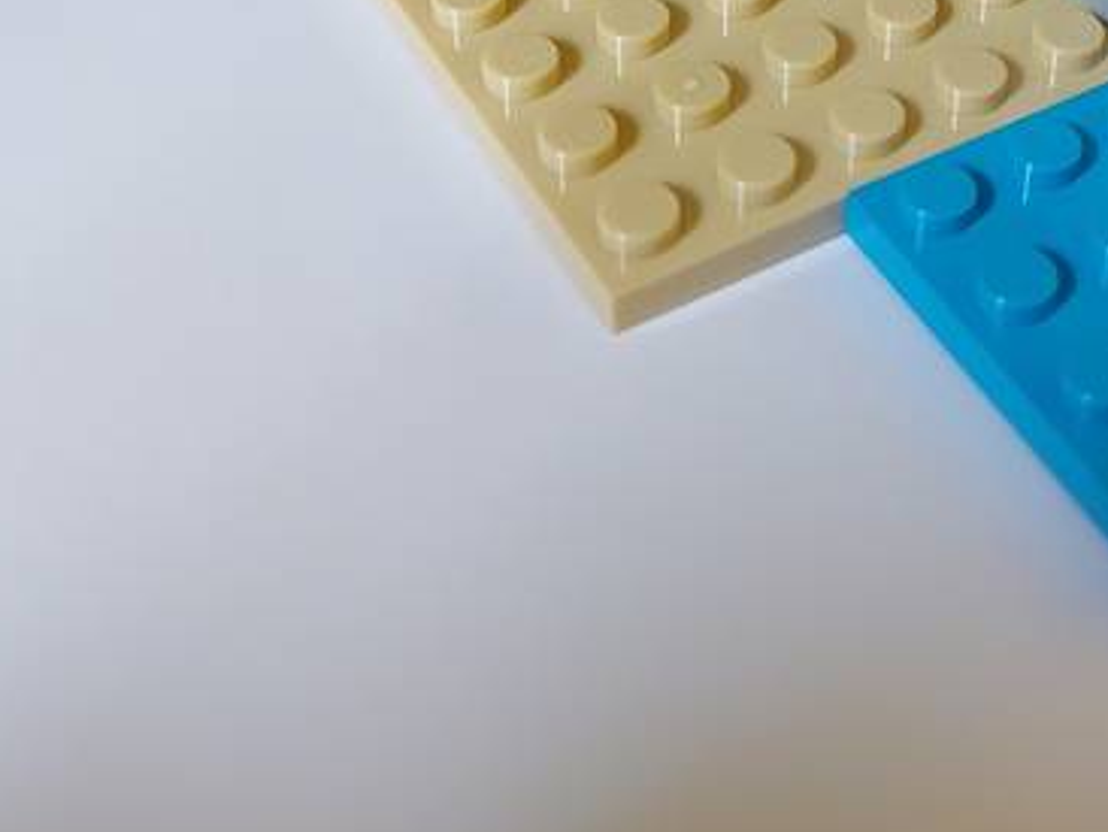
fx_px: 1890
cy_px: -153
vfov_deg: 22.9
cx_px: 893
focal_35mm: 59
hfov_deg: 31.8
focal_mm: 5.23
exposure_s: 1/50
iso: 200
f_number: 1.8
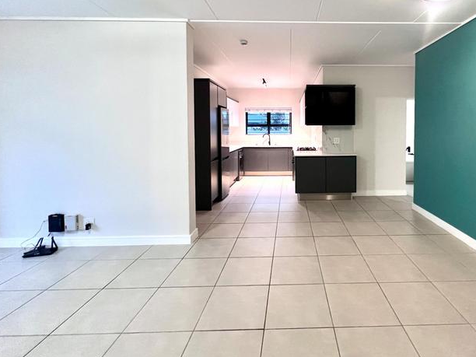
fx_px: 234
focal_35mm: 17
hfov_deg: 89.4
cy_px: 132
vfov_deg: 73.4
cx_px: 295
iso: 500
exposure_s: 1/50
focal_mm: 1.57
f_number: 1.8
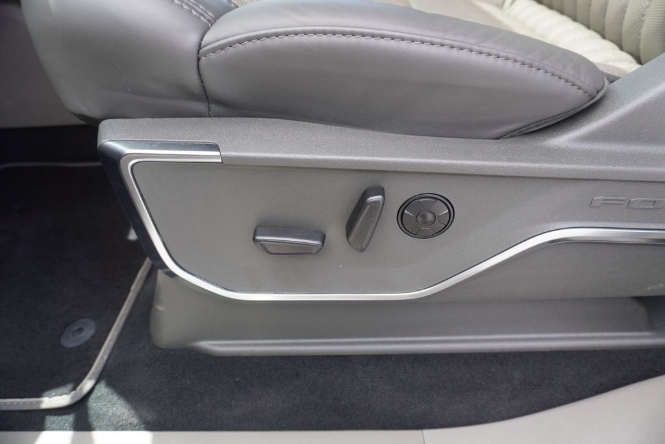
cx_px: 332
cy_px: 222
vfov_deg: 53.2
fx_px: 444
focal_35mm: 24
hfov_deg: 73.7
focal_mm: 16
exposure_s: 1/100
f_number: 4
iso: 100
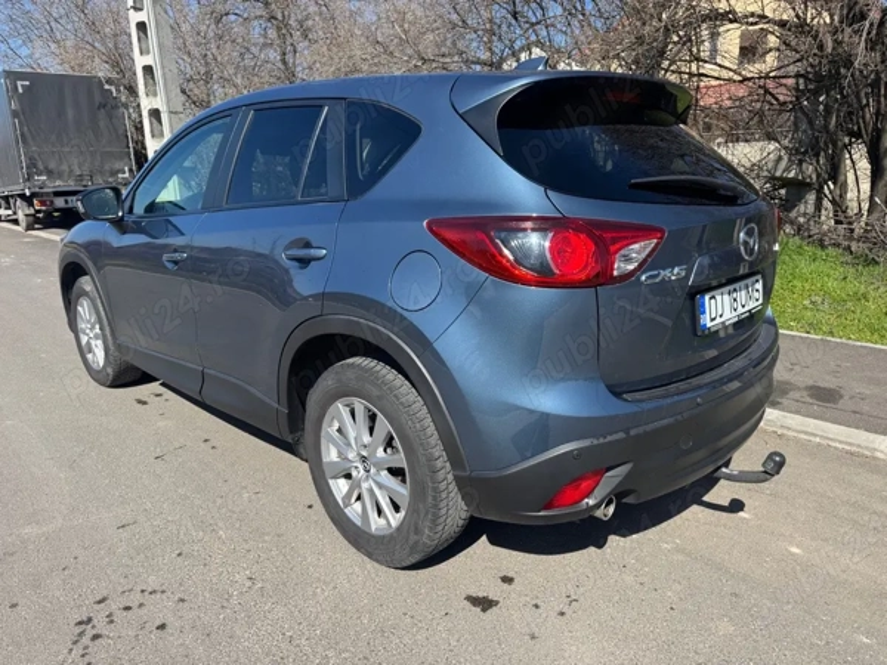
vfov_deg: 56.8
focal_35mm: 24
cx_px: 444
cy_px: 332
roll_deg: +1.4
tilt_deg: -15.2
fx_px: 615
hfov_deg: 71.6
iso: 80
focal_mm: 6.76
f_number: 1.78
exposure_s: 1/2331
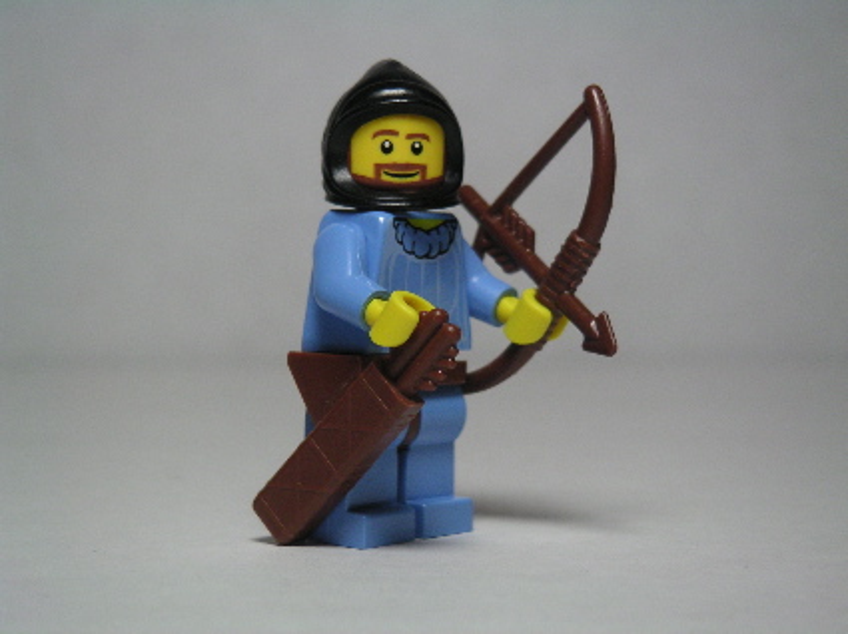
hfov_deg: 17.7
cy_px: 317
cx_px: 424
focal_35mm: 111
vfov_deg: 13.3
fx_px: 2717
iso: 100
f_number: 3.6
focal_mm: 17.1
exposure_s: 1/111
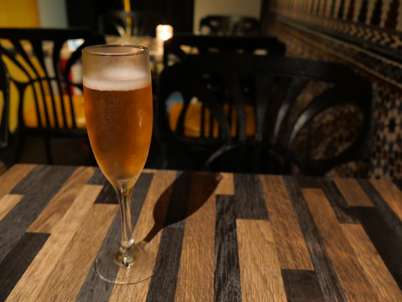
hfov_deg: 60.0
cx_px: 201
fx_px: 348
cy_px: 151
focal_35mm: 30
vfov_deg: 46.8
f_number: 3.6
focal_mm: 15
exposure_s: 1/10
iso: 3200
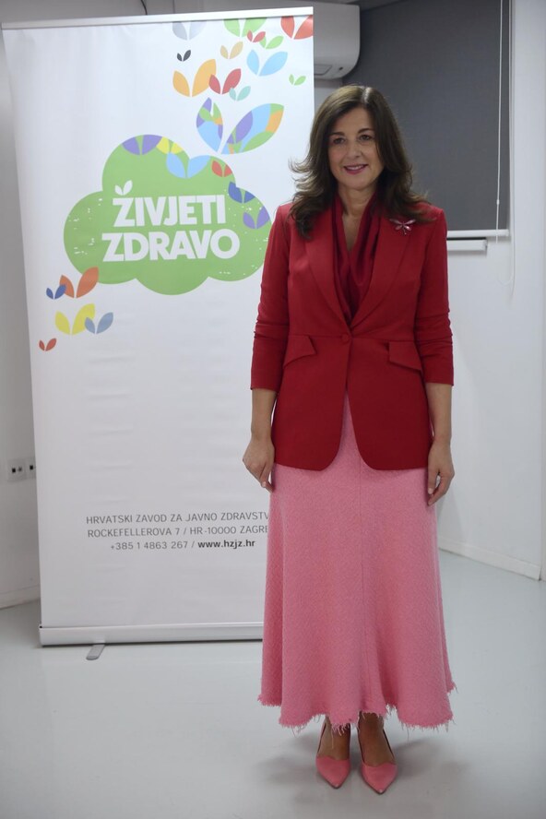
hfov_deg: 27.0
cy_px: 410
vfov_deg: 39.6
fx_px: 1137
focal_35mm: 50
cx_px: 273
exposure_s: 1/200
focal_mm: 50
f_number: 2.8
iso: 640
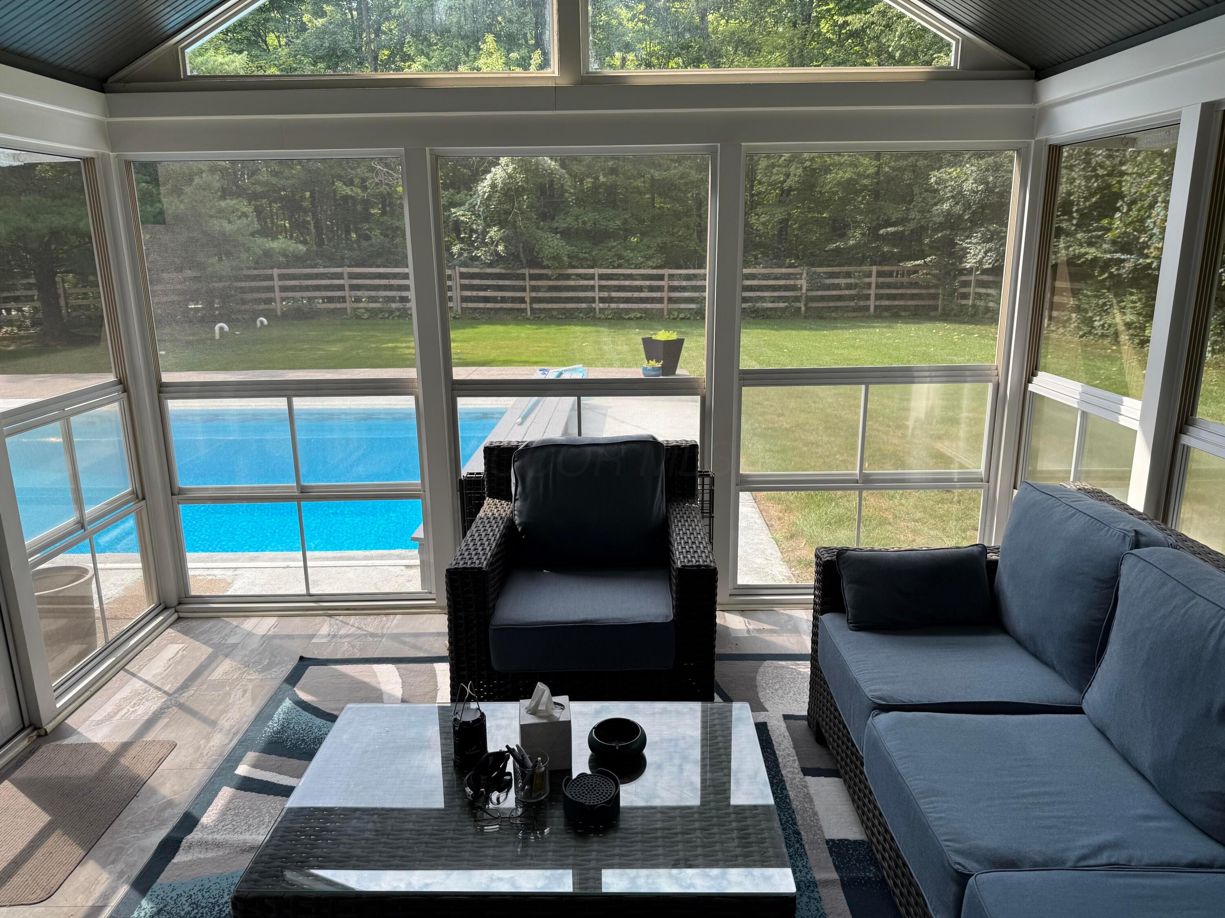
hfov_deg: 71.6
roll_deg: +0.6
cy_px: 459
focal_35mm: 24
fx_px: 849
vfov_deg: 56.8
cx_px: 612
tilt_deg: -14.0
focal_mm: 6.76
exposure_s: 1/728
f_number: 1.78
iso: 80
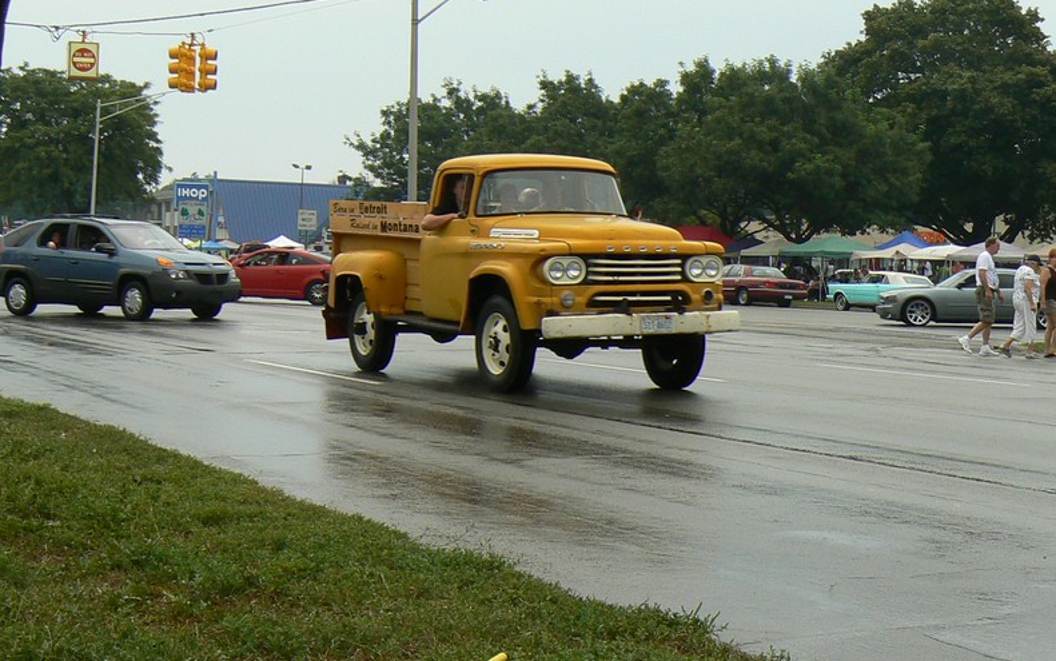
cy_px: 284
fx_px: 1727
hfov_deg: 34.0
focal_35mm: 60
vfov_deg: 21.6
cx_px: 531
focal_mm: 6.7
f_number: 5.6
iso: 80
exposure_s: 1/250
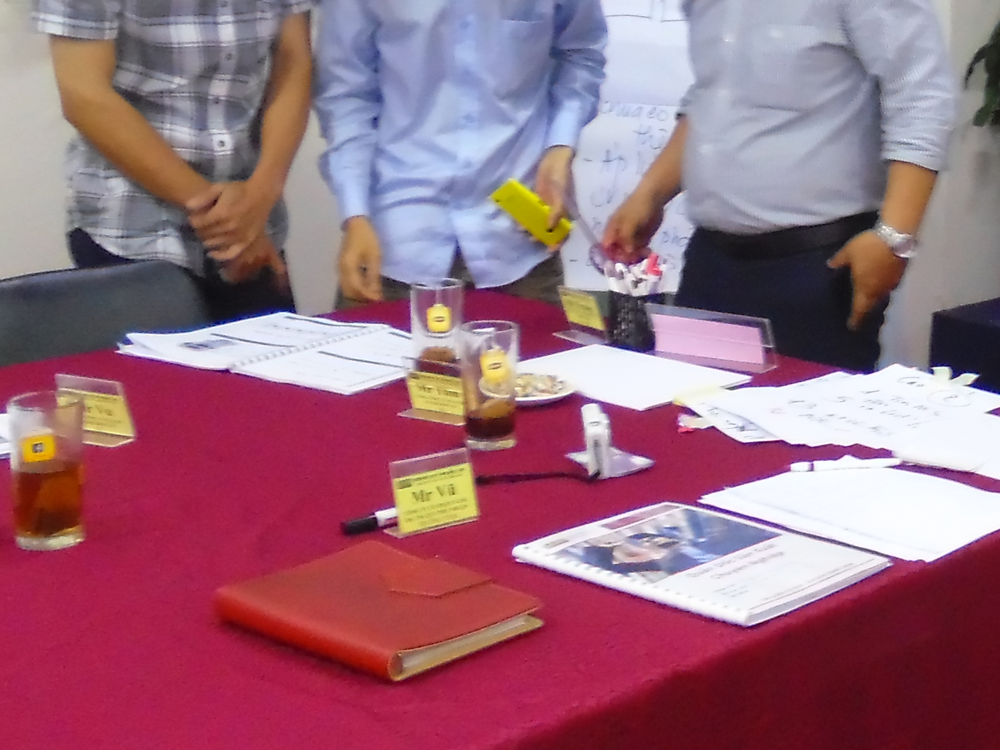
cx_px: 976
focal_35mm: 63
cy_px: 181
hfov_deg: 29.0
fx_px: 1820
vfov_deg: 23.0
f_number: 3.5
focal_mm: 4.6
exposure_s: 1/13
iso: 400
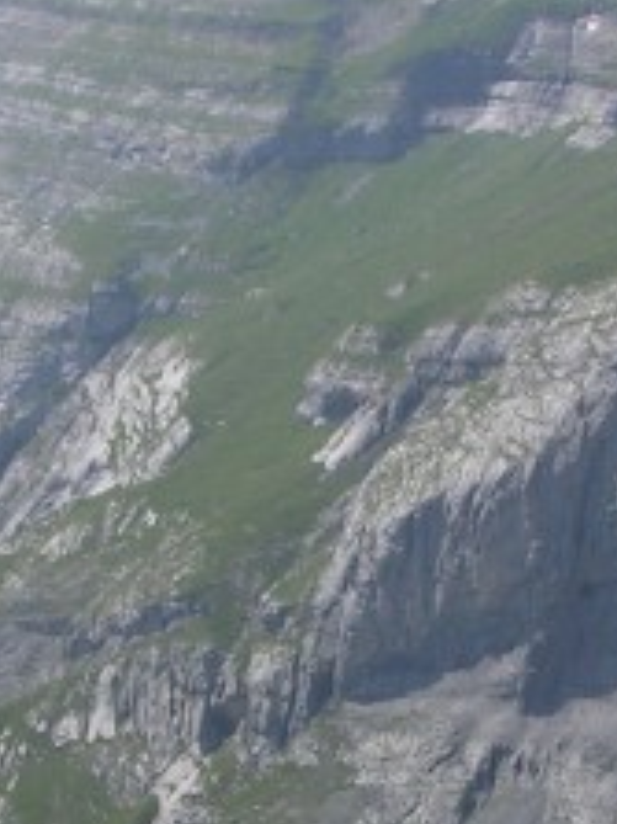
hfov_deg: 9.2
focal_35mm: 161
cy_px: 617
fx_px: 3830
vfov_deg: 12.2
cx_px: 406
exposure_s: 1/269
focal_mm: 8.9
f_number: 6.3
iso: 50
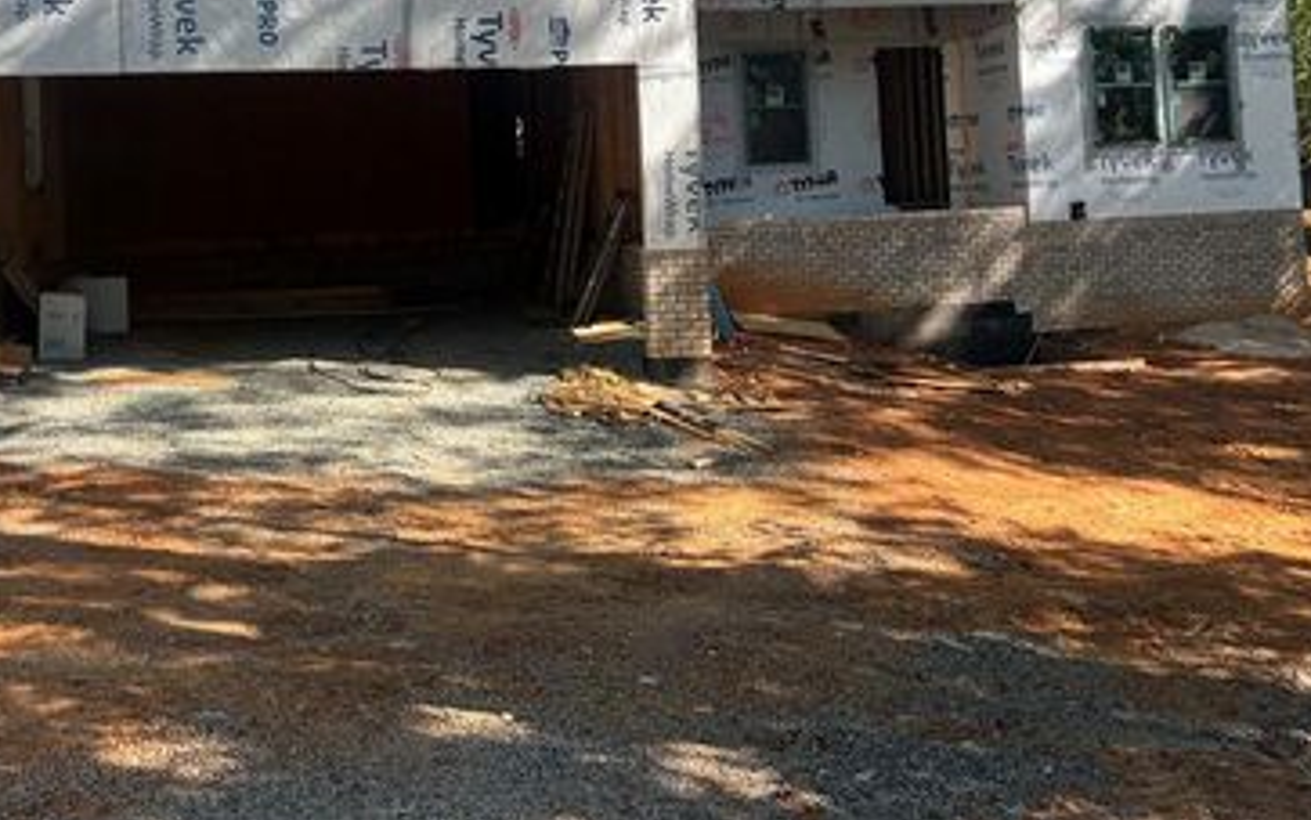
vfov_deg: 32.6
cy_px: 154
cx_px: 581
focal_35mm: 38
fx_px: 1358
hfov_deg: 51.4
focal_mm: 5.7
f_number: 1.5
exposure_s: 1/1100
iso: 50
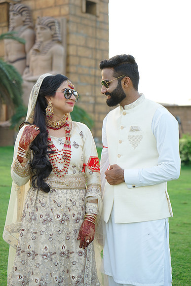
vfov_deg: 31.4
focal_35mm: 64
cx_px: 96
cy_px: 143
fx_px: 509
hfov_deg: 21.3
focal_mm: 64
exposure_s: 1/200
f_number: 4
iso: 320
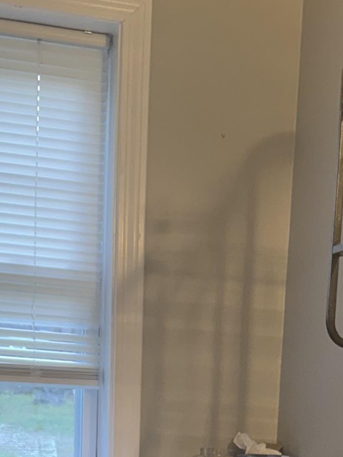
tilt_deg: -8.9
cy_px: 618
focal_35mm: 87
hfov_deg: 16.9
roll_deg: -3.3
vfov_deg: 20.3
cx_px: 262
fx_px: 1149
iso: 160
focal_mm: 6.76
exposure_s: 1/120
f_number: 1.78
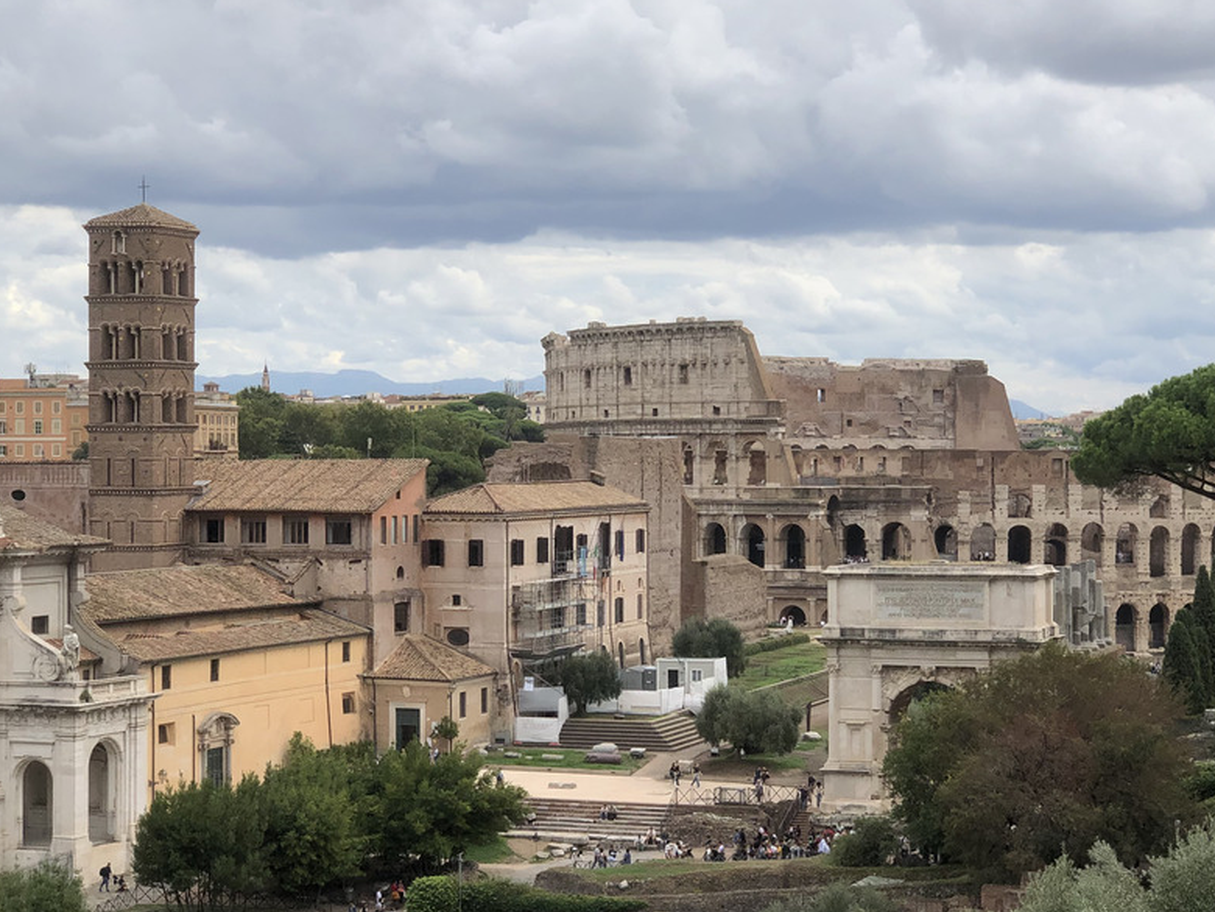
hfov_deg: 24.4
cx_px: 628
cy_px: 483
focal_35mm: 80
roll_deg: +0.7
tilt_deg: -0.9
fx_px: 2808
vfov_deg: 18.4
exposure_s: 1/1185
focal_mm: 6
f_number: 2.4
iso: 16
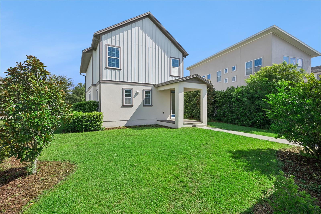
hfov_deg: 96.7
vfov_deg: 73.8
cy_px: 107
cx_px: 160
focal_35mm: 16
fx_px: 143
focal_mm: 16
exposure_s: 1/125
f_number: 8
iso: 64
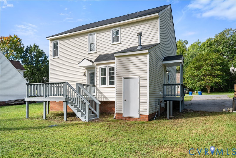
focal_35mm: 24
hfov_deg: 73.7
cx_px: 118
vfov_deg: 53.1
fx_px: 157
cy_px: 79
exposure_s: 1/1000
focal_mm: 24
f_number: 5.6
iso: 640
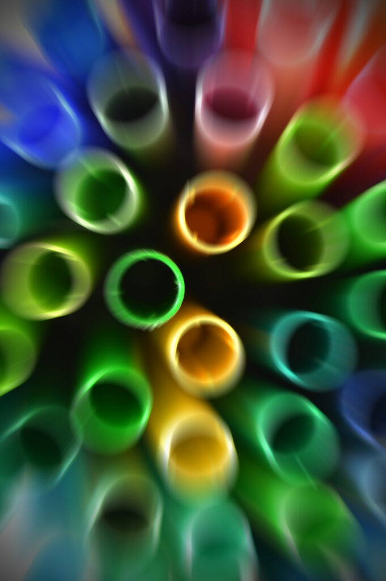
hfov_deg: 22.6
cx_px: 193
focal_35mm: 60
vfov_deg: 33.4
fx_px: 967
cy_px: 290
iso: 400
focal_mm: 40
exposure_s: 1/2.5
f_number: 7.1
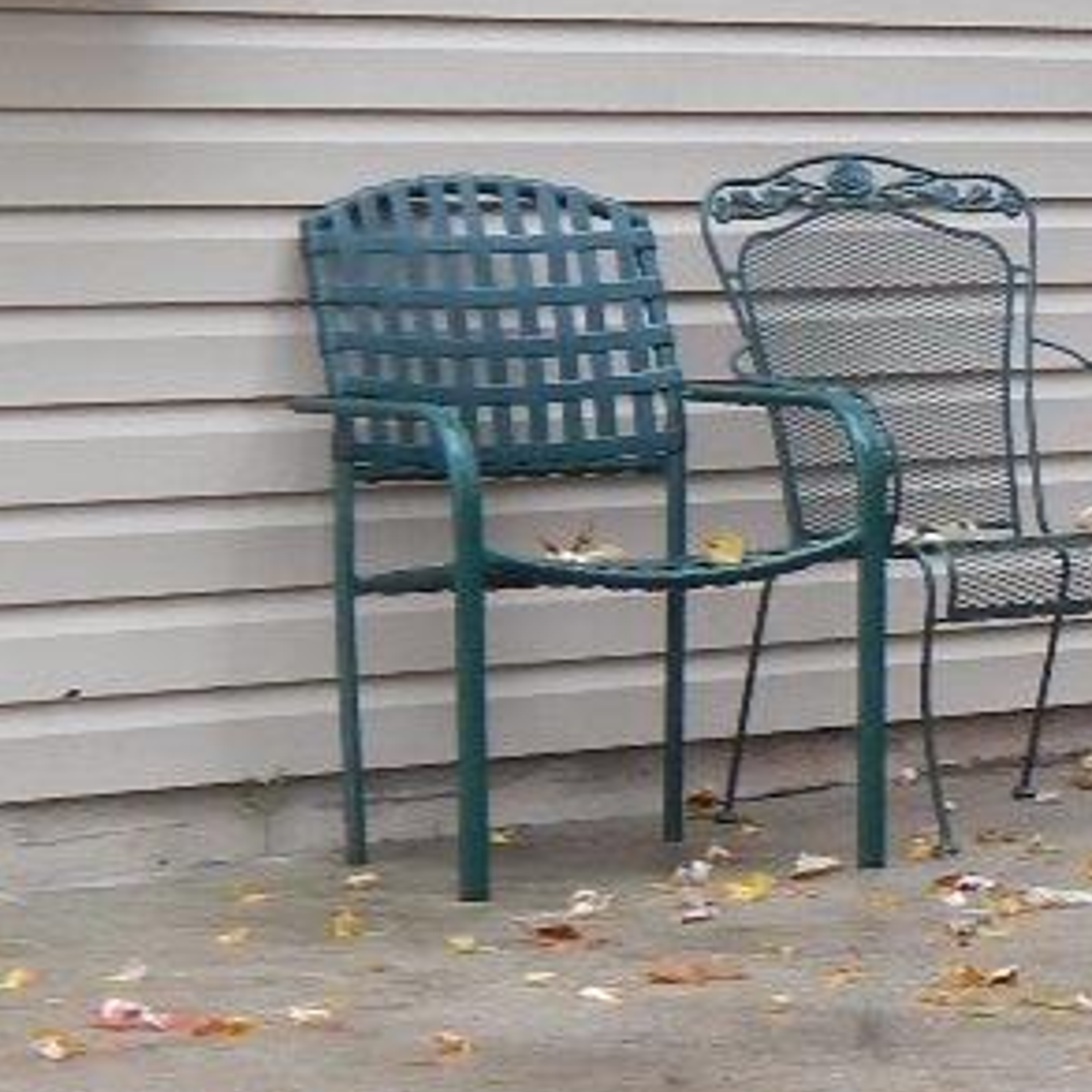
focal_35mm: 187
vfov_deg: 9.3
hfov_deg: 9.0
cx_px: 1815
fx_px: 6674
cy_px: 0
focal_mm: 7.7
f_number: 3.6
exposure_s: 1/60
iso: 125
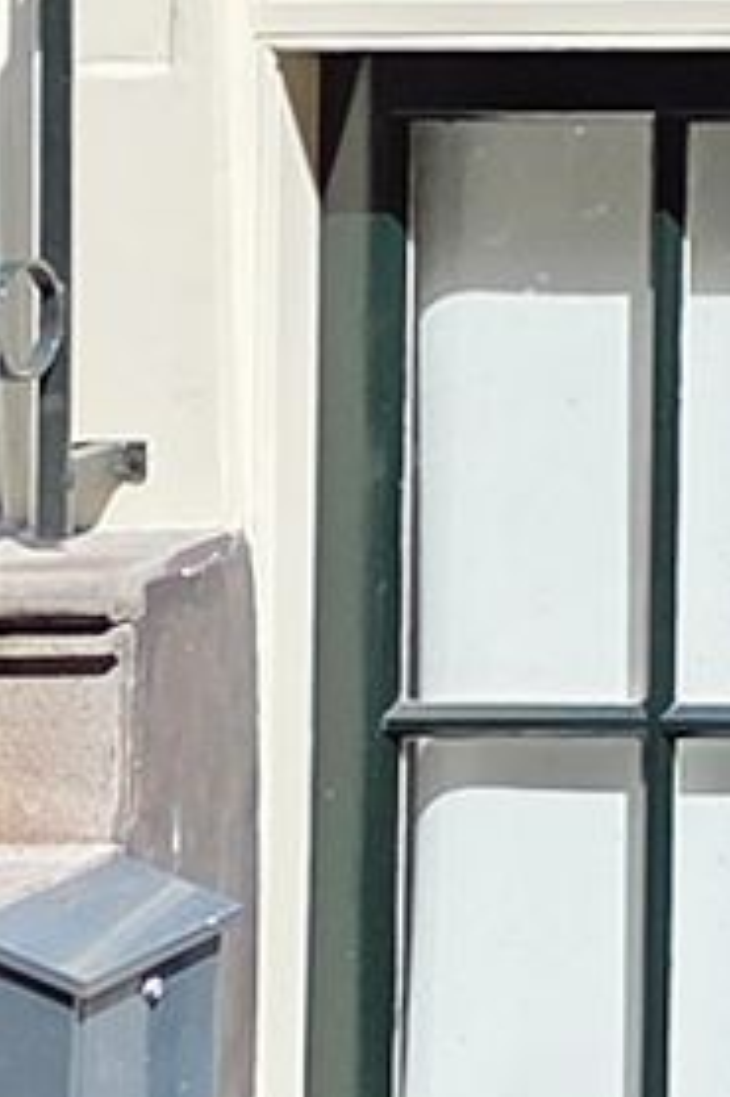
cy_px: -556
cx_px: 2865
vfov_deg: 11.5
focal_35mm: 172
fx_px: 5238
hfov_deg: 6.5
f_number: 1.8
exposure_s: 1/2752
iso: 80
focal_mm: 5.4
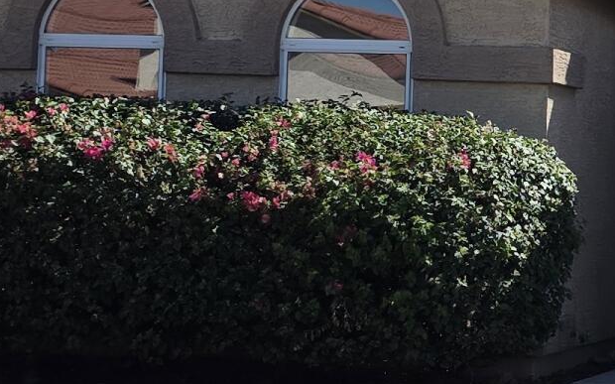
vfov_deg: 11.1
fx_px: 1977
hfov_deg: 16.9
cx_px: 752
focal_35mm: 118
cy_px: 146
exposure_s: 1/7058
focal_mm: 6.5
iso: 64
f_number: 1.4
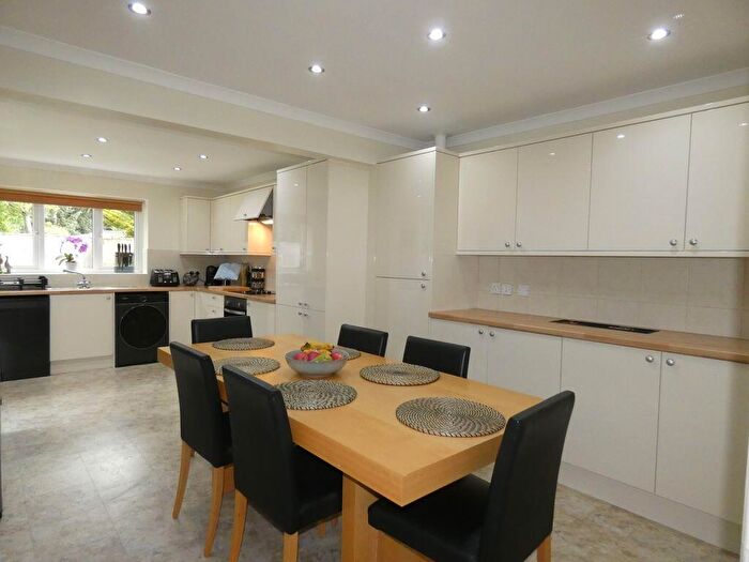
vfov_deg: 66.0
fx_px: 433
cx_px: 374
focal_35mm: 20
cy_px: 281
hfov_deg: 81.7
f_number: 2.8
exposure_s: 1/60
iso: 640
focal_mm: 3.6
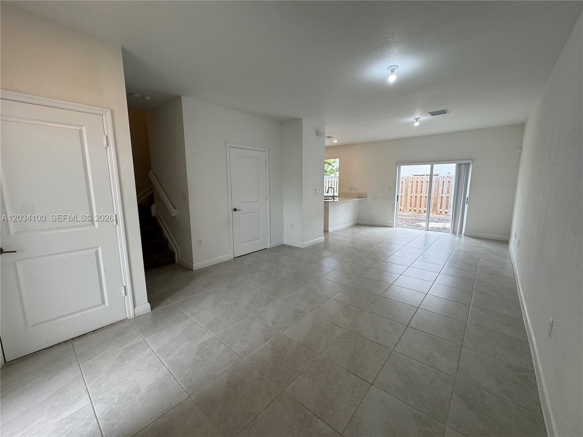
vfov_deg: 85.7
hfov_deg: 102.1
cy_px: 218
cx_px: 292
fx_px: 236
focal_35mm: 14
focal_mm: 2.22
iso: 50
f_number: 2.2
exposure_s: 1/120
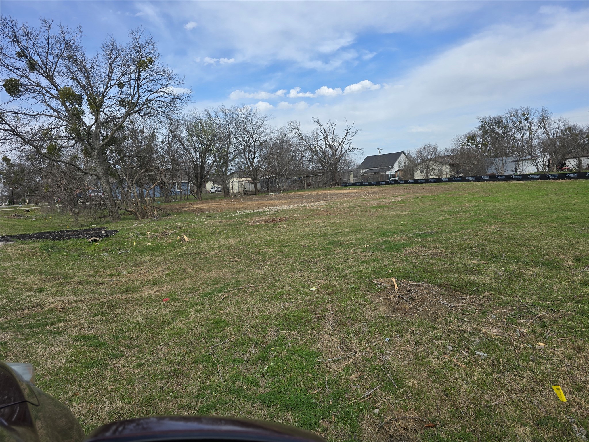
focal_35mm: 23
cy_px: 221
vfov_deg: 58.9
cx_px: 294
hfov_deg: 73.9
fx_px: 391
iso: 12
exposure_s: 1/657
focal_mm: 6.3
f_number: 1.7
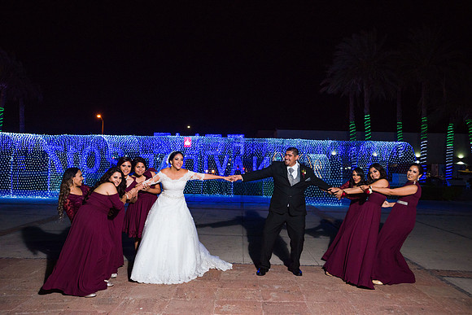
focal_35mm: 30
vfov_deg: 43.6
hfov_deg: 61.9
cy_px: 158
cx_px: 236
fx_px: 393
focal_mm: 30
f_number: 3.5
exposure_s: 1/125
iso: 1600
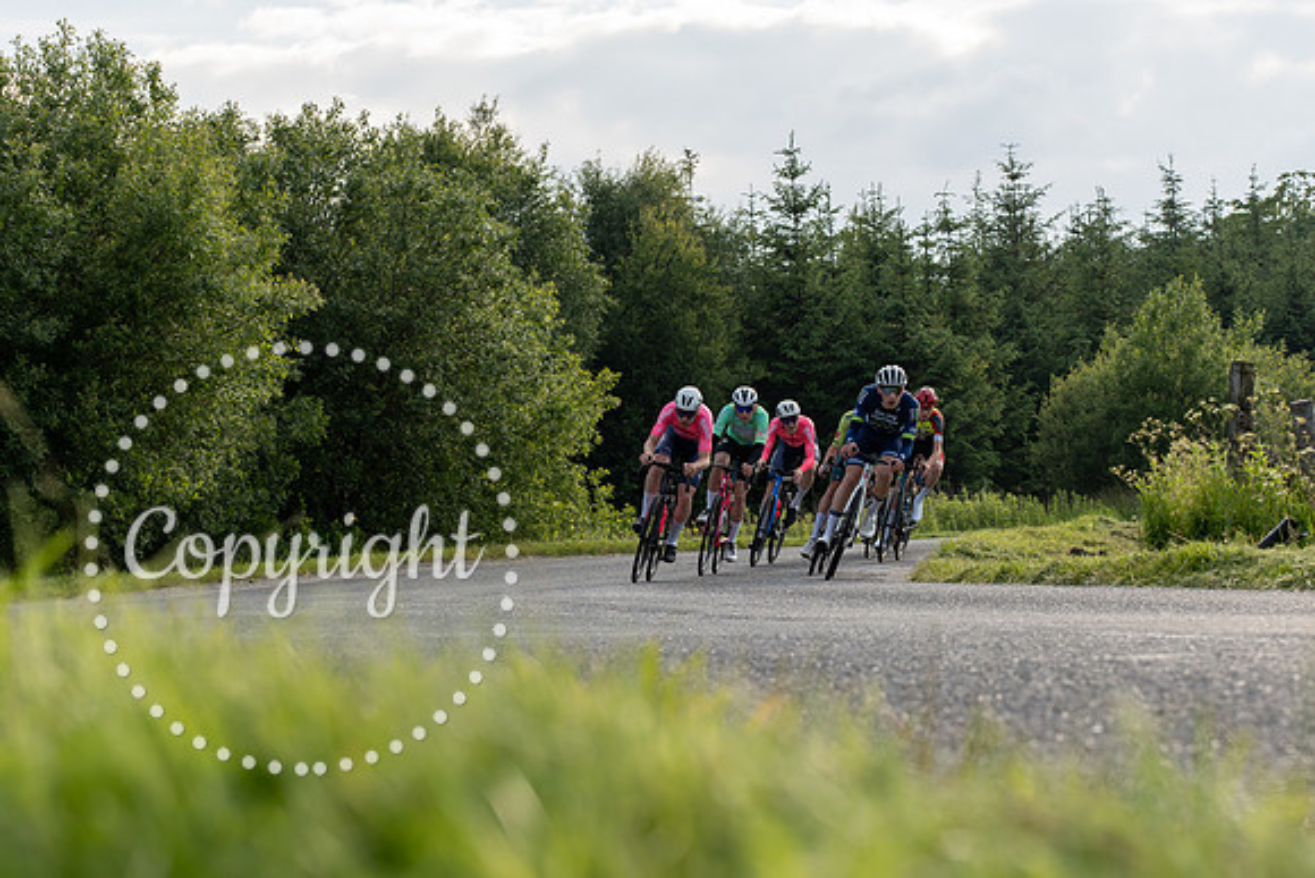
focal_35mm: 102
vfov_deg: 13.5
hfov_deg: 20.1
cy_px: 488
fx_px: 3714
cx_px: 696
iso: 200
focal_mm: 71
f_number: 5.6
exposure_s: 1/400
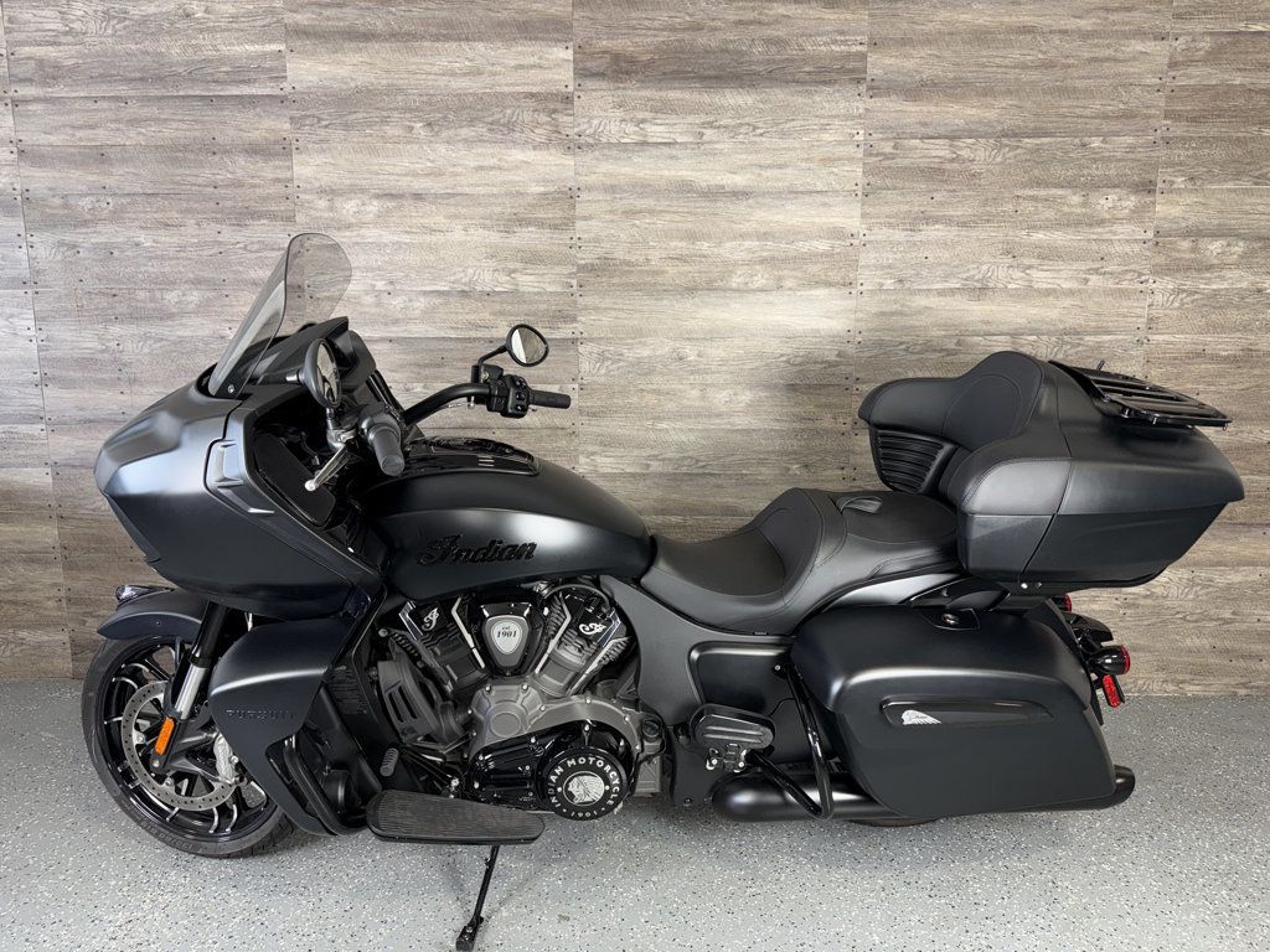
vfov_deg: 56.8
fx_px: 881
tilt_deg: -8.3
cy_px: 476
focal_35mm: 24
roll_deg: +0.3
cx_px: 635
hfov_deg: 71.6
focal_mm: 6.76
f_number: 1.78
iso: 80
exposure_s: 1/22
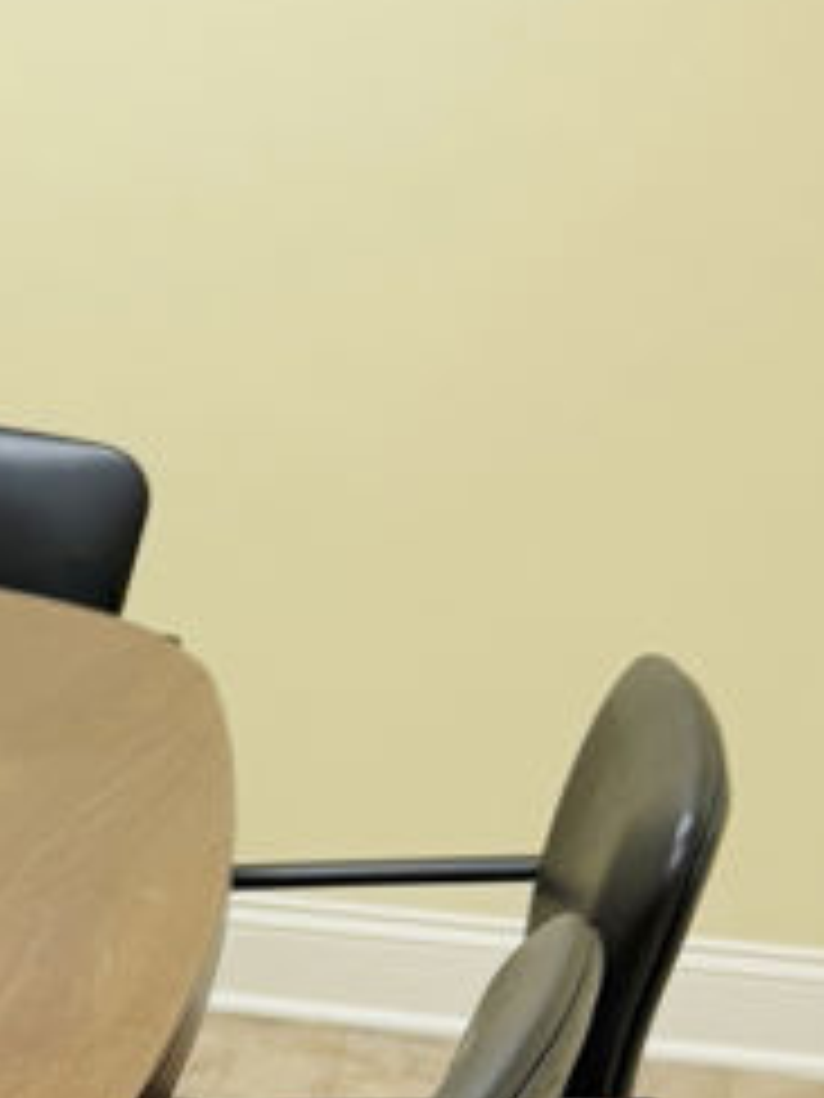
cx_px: -473
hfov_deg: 11.9
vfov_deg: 16.7
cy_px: 688
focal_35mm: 118
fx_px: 3745
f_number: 1.78
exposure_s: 1/60
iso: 160
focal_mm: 6.76
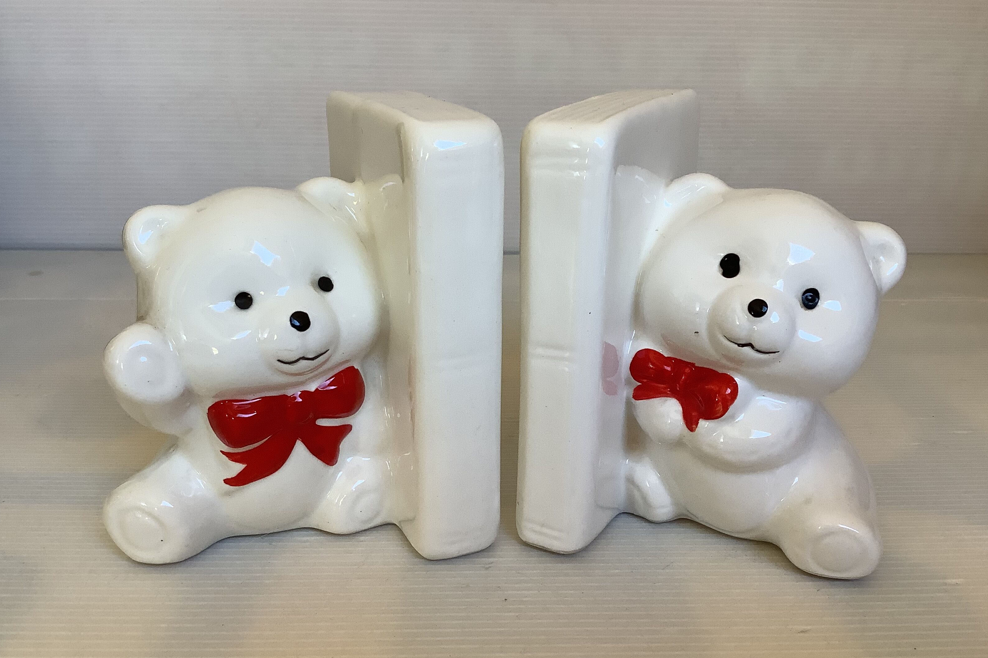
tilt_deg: -20.9
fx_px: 906
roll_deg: -0.1
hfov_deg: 57.2
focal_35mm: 33
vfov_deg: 39.9
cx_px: 502
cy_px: 367
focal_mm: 3.3
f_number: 2.4
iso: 64
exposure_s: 1/60
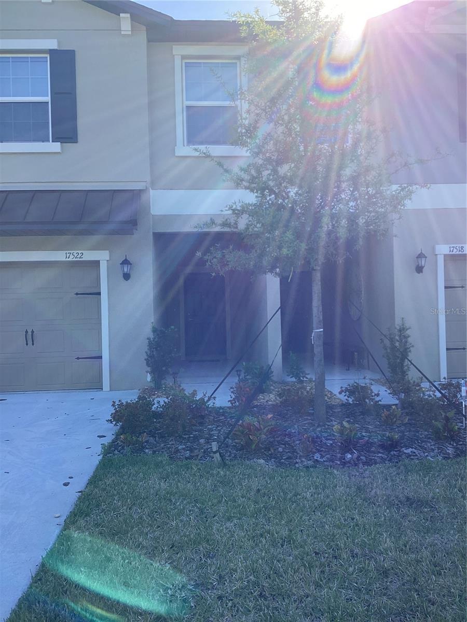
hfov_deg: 45.4
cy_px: 311
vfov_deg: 58.4
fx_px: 558
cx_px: 234
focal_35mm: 31
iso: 25
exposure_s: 1/497
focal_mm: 3.3
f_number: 2.4
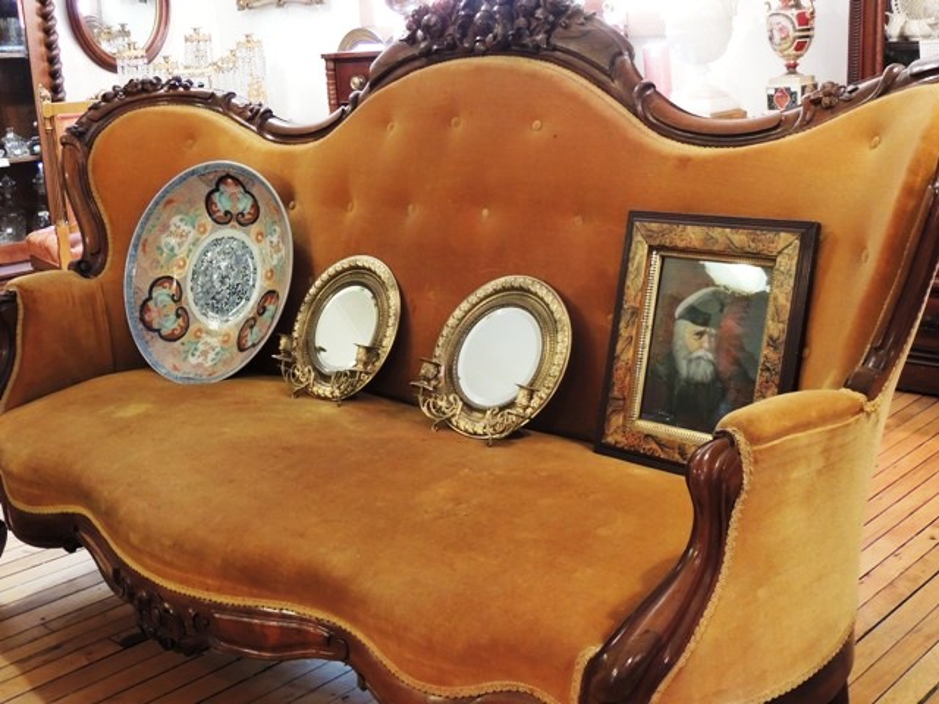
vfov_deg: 33.6
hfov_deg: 43.9
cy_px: 352
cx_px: 470
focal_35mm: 43
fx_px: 1166
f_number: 3.4
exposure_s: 1/13
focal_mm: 7.6
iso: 500
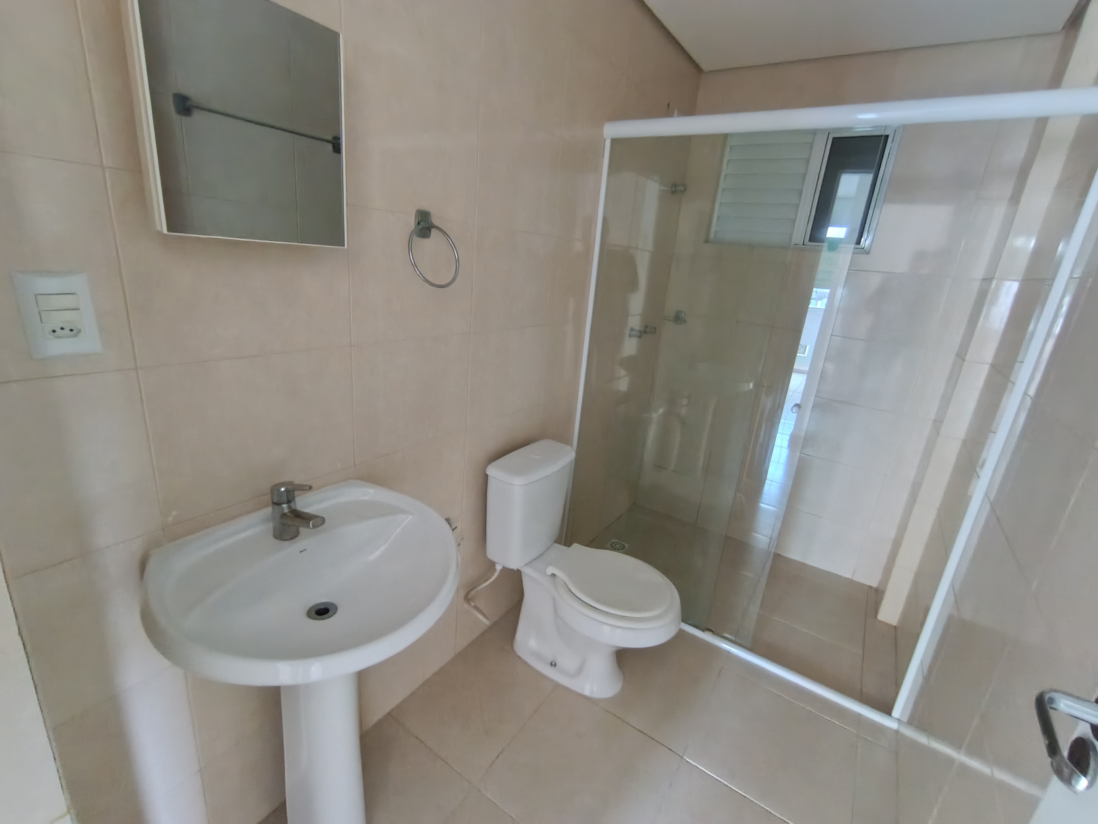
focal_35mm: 16
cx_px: 549
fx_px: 508
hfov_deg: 94.5
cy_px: 412
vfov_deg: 78.1
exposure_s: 1/13.3
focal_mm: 1.65
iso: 790
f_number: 2.2
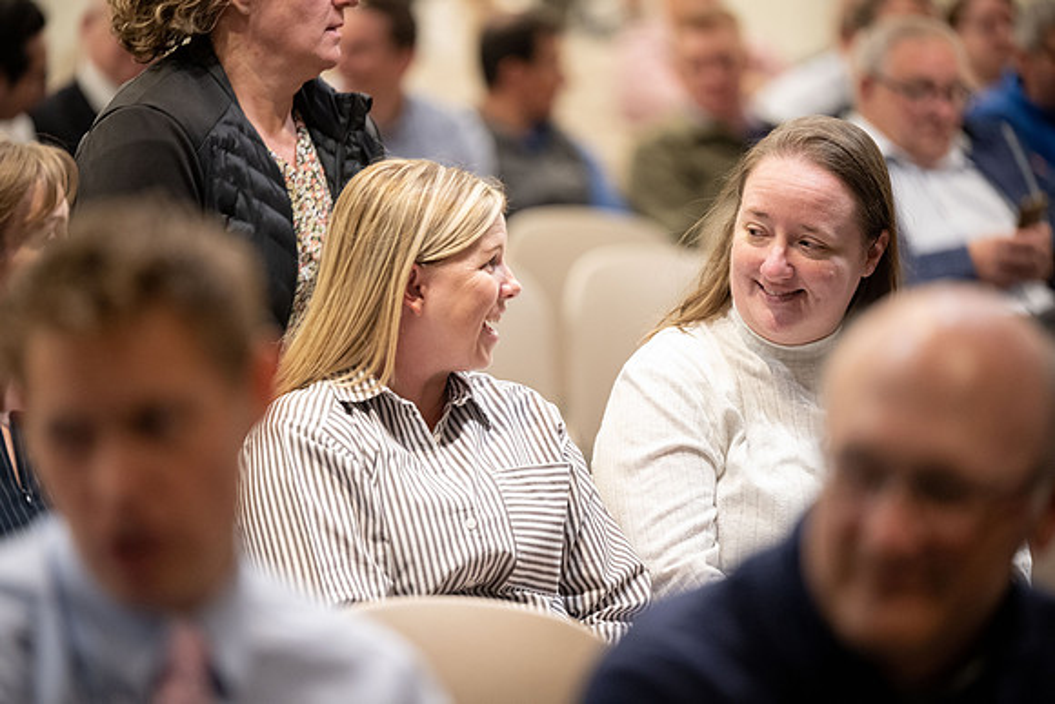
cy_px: 352
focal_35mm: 200
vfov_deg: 6.9
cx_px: 528
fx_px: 5862
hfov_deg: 10.3
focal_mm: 200
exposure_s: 1/200
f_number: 2.8
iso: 4000
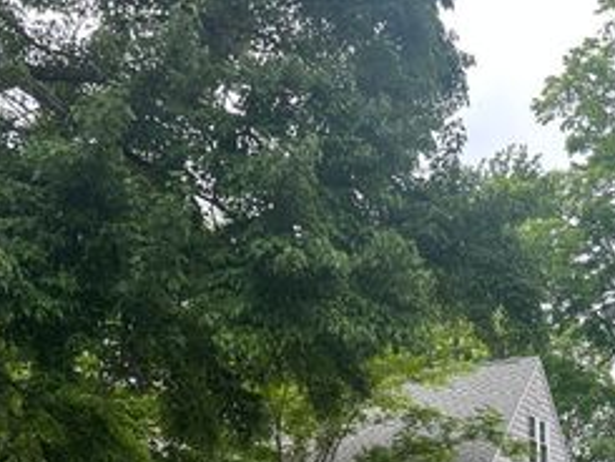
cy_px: 466
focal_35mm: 49
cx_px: 414
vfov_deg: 27.9
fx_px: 871
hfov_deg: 38.4
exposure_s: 1/756
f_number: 1.78
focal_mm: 6.86
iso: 80
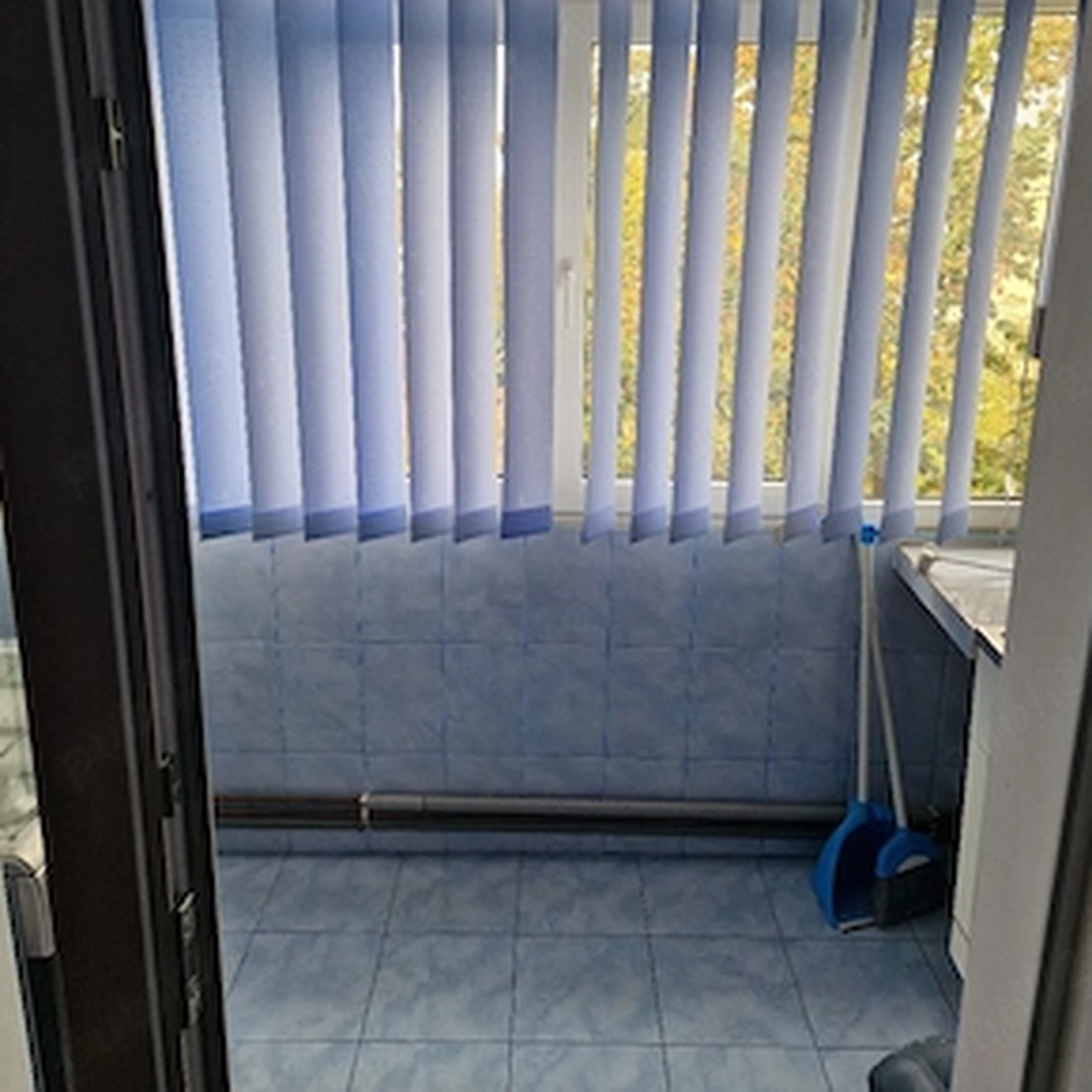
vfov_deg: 56.9
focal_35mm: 28
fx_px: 999
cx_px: 546
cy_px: 441
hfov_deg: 57.3
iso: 50
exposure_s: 1/182
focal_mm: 5.4
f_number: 1.8
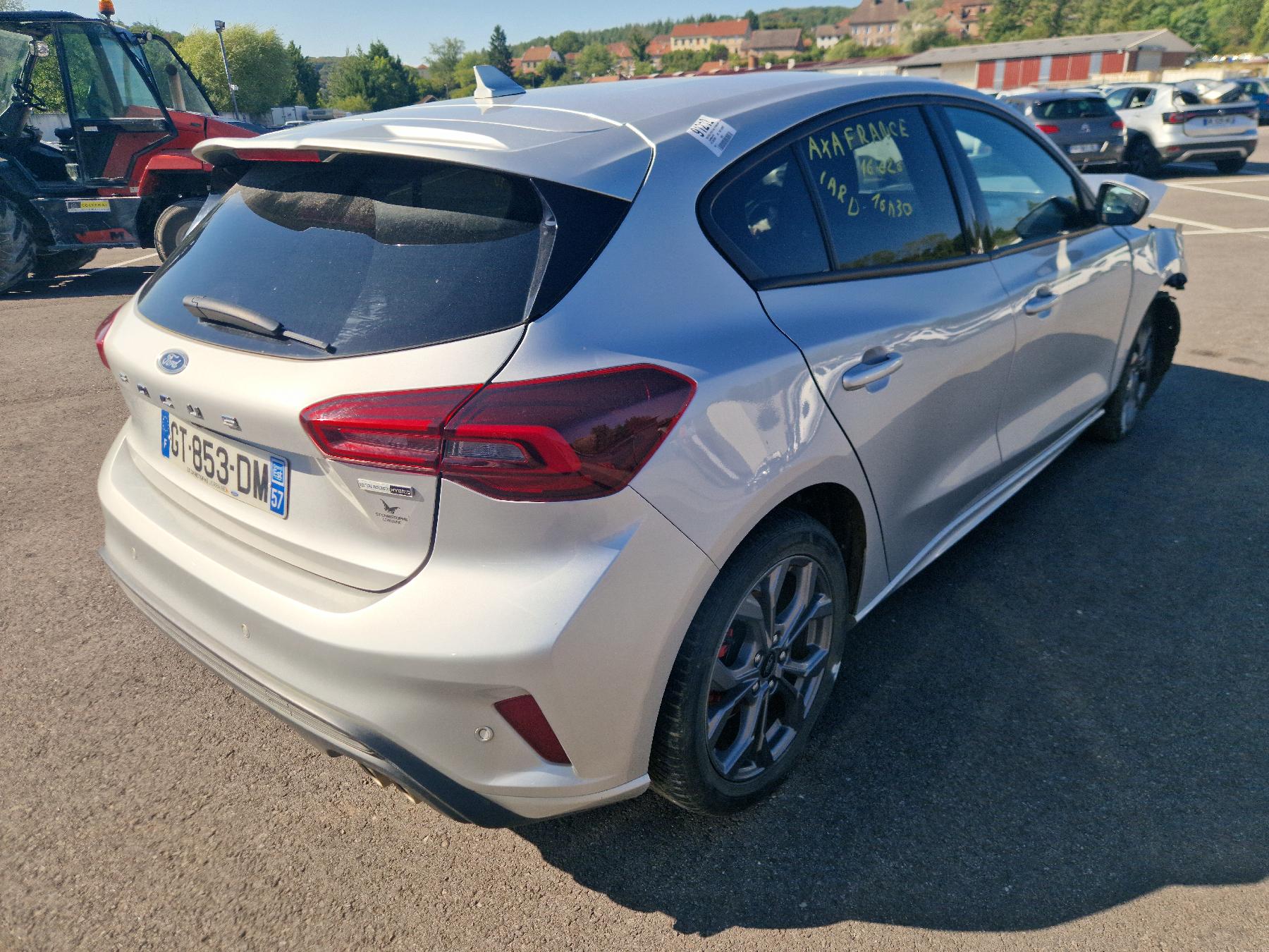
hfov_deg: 73.9
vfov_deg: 58.9
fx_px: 843
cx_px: 634
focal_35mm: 23
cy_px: 476
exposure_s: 1/1429
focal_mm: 5.4
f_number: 1.8
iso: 50
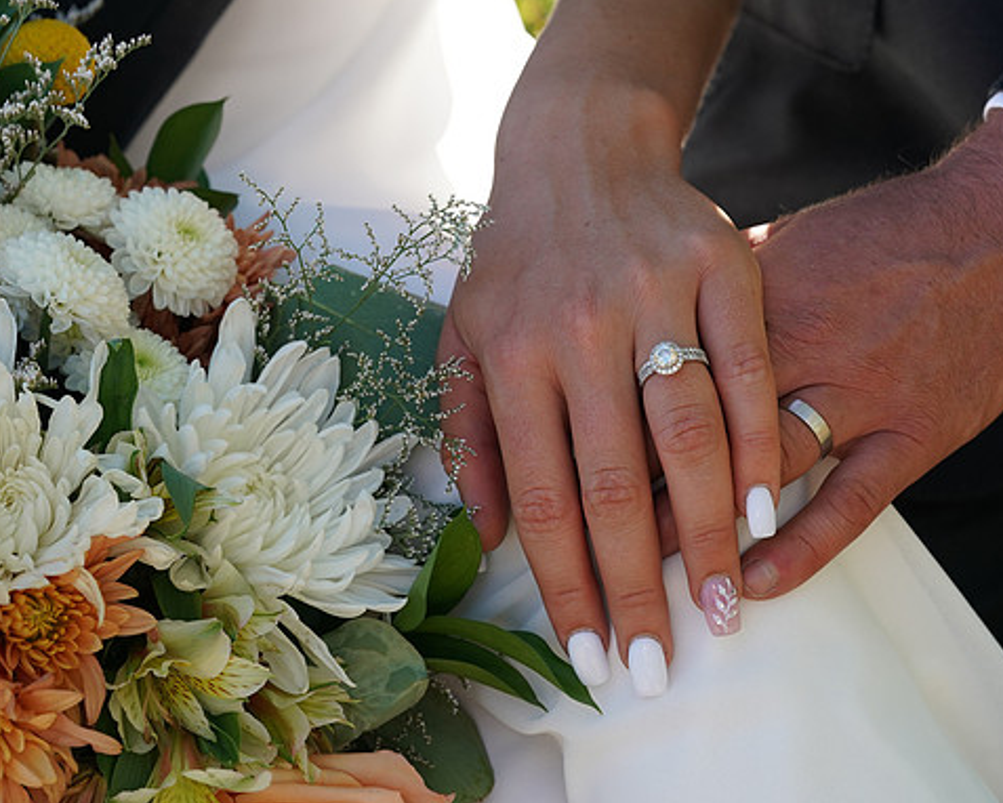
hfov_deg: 19.7
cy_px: 403
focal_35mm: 97
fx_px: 2881
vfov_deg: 15.9
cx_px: 582
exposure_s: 1/400
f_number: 6.3
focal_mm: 85
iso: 800
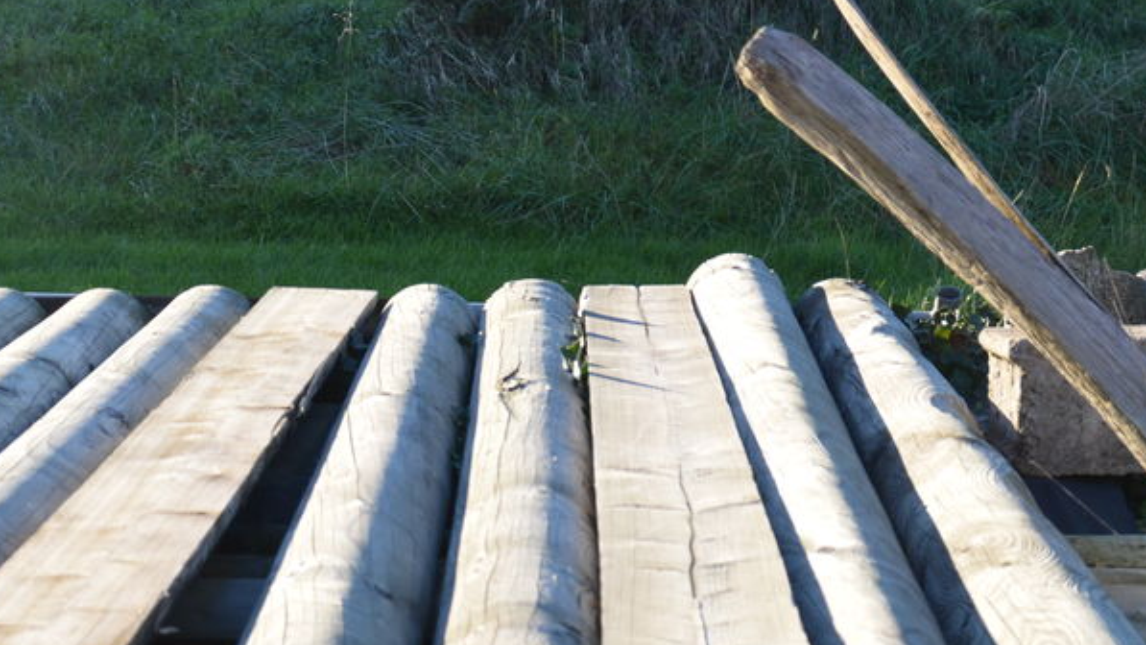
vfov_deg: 14.3
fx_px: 2553
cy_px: 490
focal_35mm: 84
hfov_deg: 25.3
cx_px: 474
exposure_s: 1/250
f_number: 8
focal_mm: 32
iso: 200
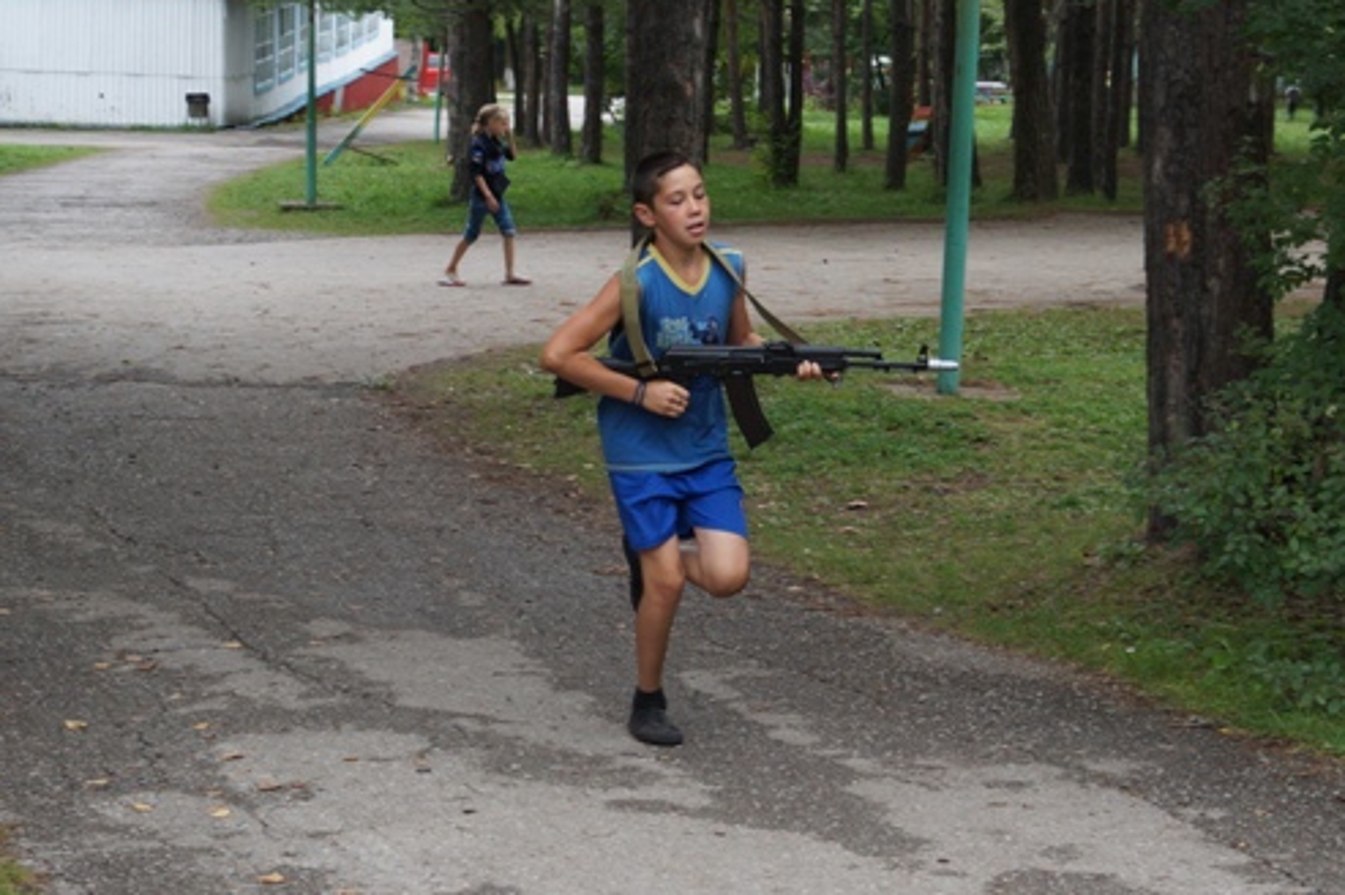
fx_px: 3272
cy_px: 562
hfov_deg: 23.2
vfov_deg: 15.6
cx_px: 794
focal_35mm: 88
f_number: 5.6
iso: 800
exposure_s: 1/400
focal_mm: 45
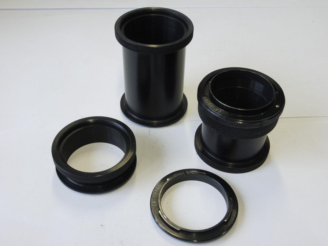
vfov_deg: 32.9
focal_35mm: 44
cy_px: 123
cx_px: 164
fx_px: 417
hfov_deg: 42.9
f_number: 11
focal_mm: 22
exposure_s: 1/15
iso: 400
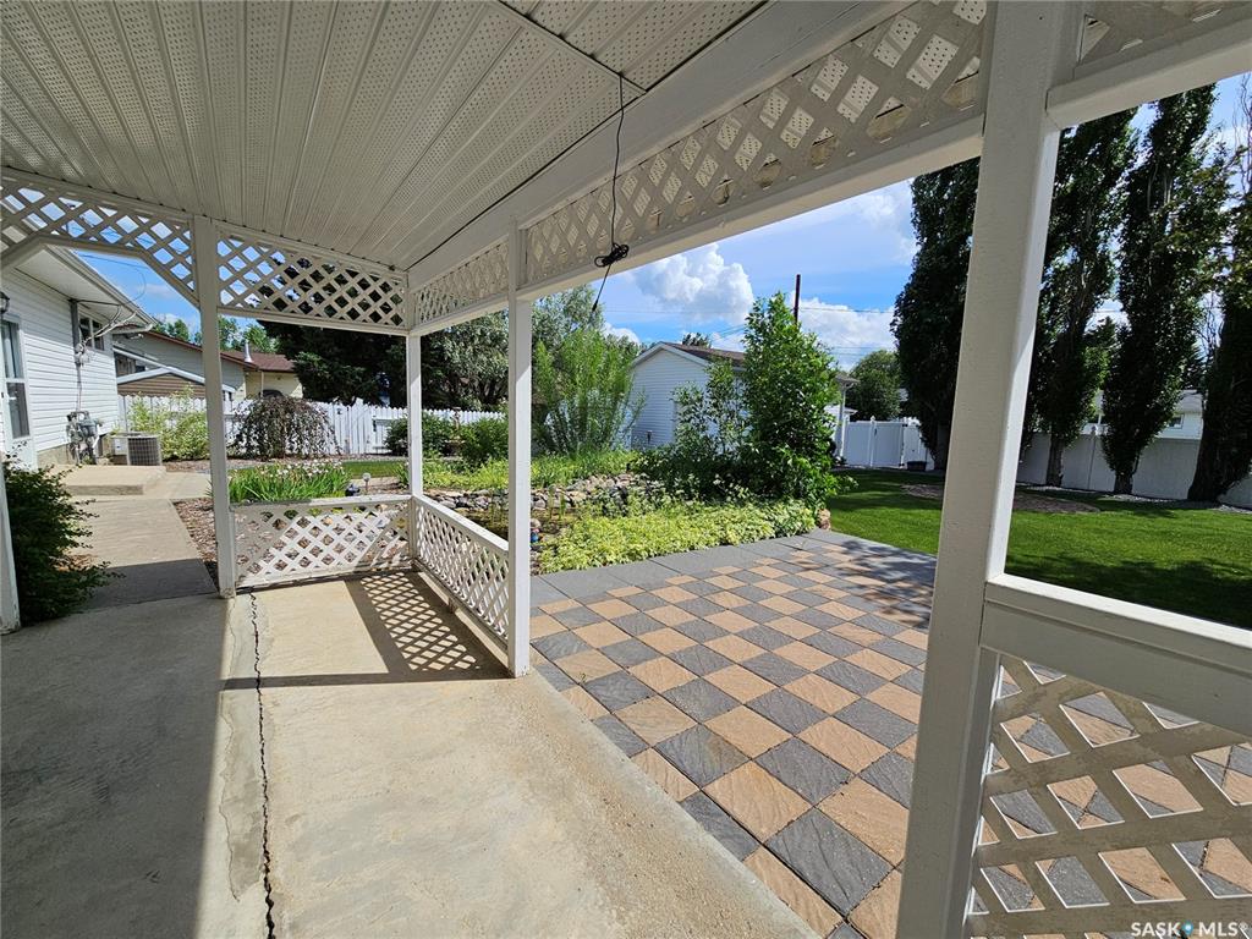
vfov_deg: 89.9
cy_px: 470
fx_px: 470
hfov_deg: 106.2
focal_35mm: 13
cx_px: 626
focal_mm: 2.2
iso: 50
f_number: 2.2
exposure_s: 1/3034
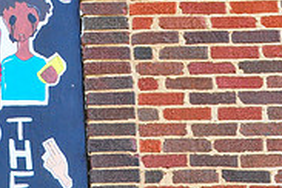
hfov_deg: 8.3
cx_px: -3
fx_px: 1935
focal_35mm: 247
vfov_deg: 5.6
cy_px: 5
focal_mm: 52
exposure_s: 1/125
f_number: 13
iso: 800
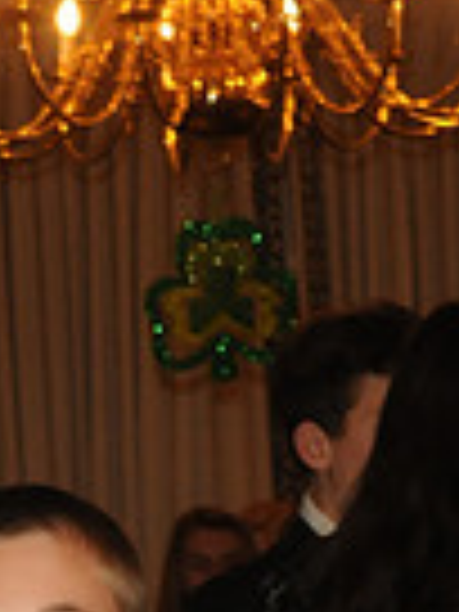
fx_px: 4137
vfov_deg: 8.1
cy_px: 1206
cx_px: -146
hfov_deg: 6.3
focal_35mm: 234
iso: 1000
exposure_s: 1/30
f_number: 5.6
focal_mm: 38
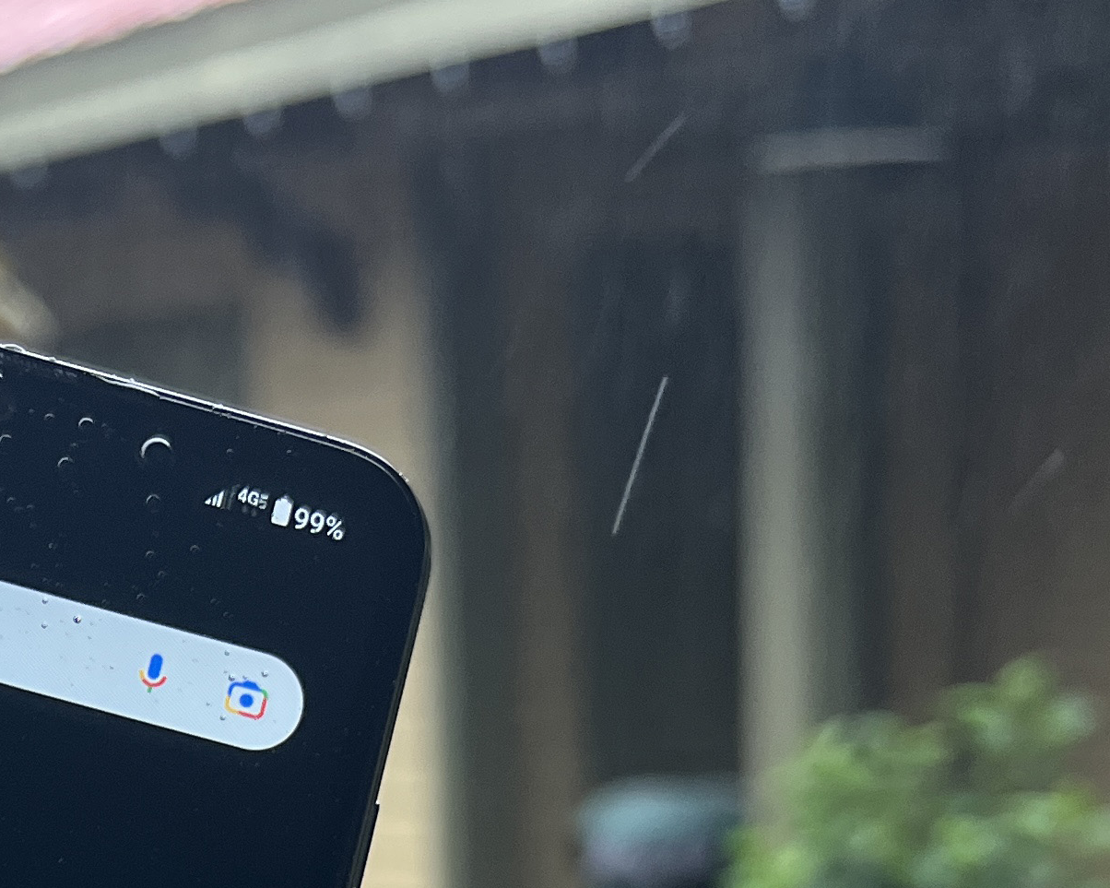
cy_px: 1261
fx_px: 2792
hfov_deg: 21.2
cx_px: -165
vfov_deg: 16.7
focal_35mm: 85
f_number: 1.5
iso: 125
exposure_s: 1/104
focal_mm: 5.7
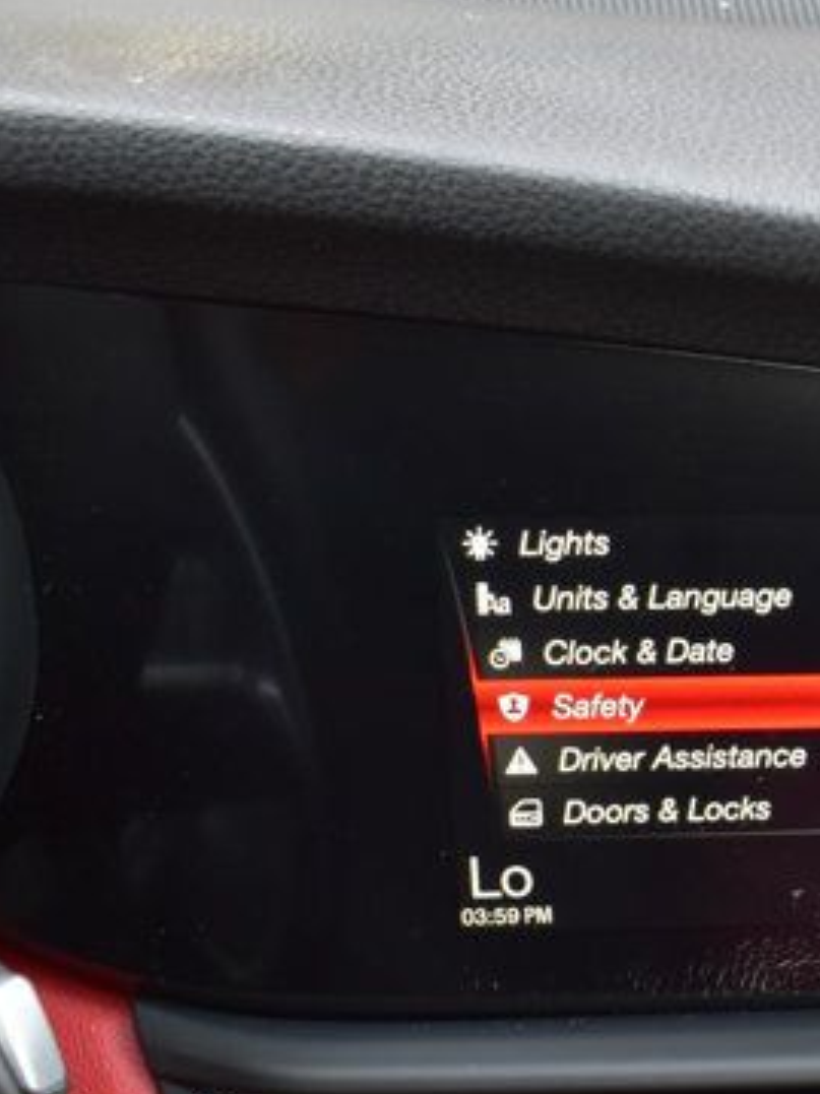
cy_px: 859
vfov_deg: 22.4
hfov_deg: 15.4
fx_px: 2730
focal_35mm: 86
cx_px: 1335
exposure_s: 1/15
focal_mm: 21
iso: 400
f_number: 6.3
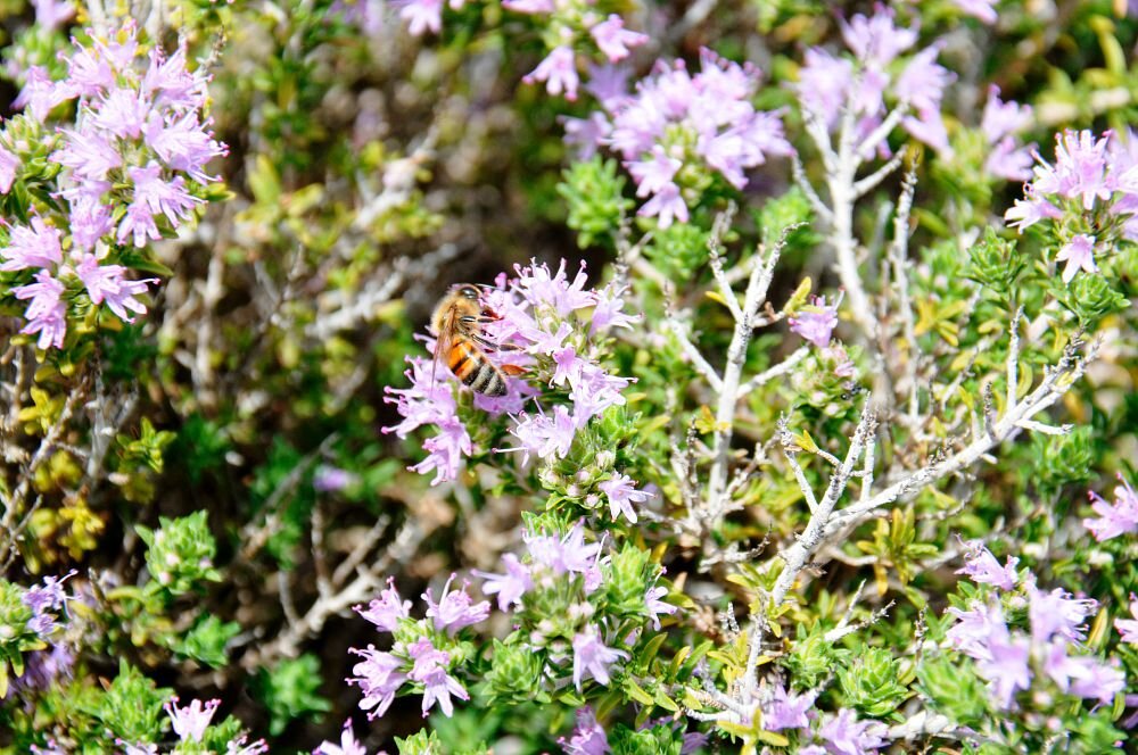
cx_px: 569
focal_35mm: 450
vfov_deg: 3.0
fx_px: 14206
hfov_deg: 4.6
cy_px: 378
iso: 560
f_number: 10
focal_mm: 300
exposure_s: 1/400
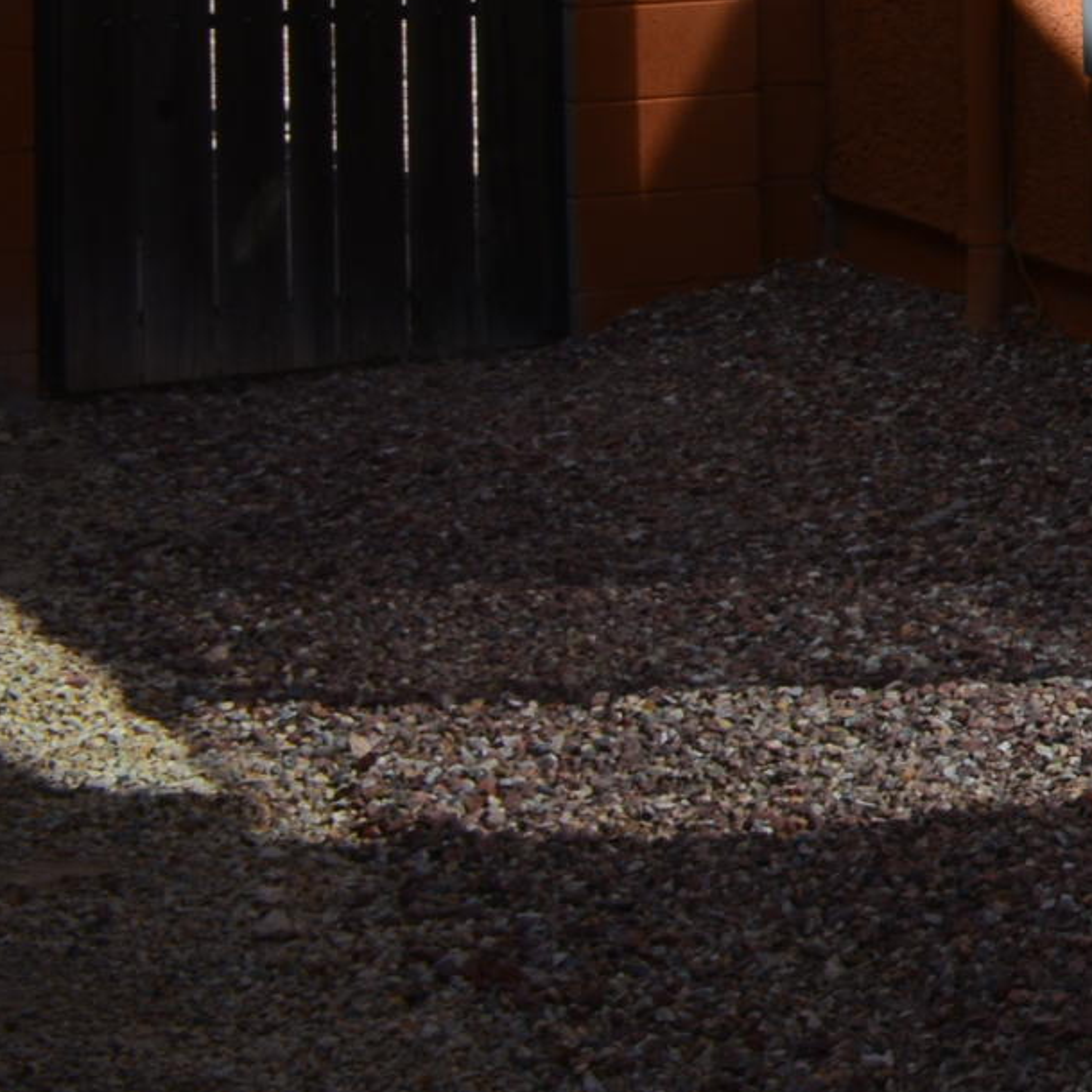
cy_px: -244
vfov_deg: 14.9
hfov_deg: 12.5
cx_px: 2510
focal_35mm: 113
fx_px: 4033
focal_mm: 18
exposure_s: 1/125
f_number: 11
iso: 100
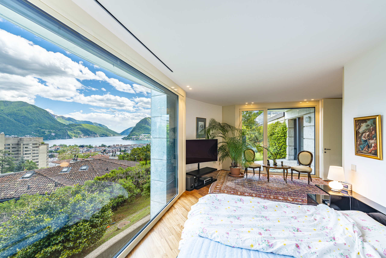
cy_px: 129
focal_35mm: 14
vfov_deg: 81.2
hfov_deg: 104.3
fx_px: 150
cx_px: 193
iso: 100
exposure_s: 1/15
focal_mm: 14
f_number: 8
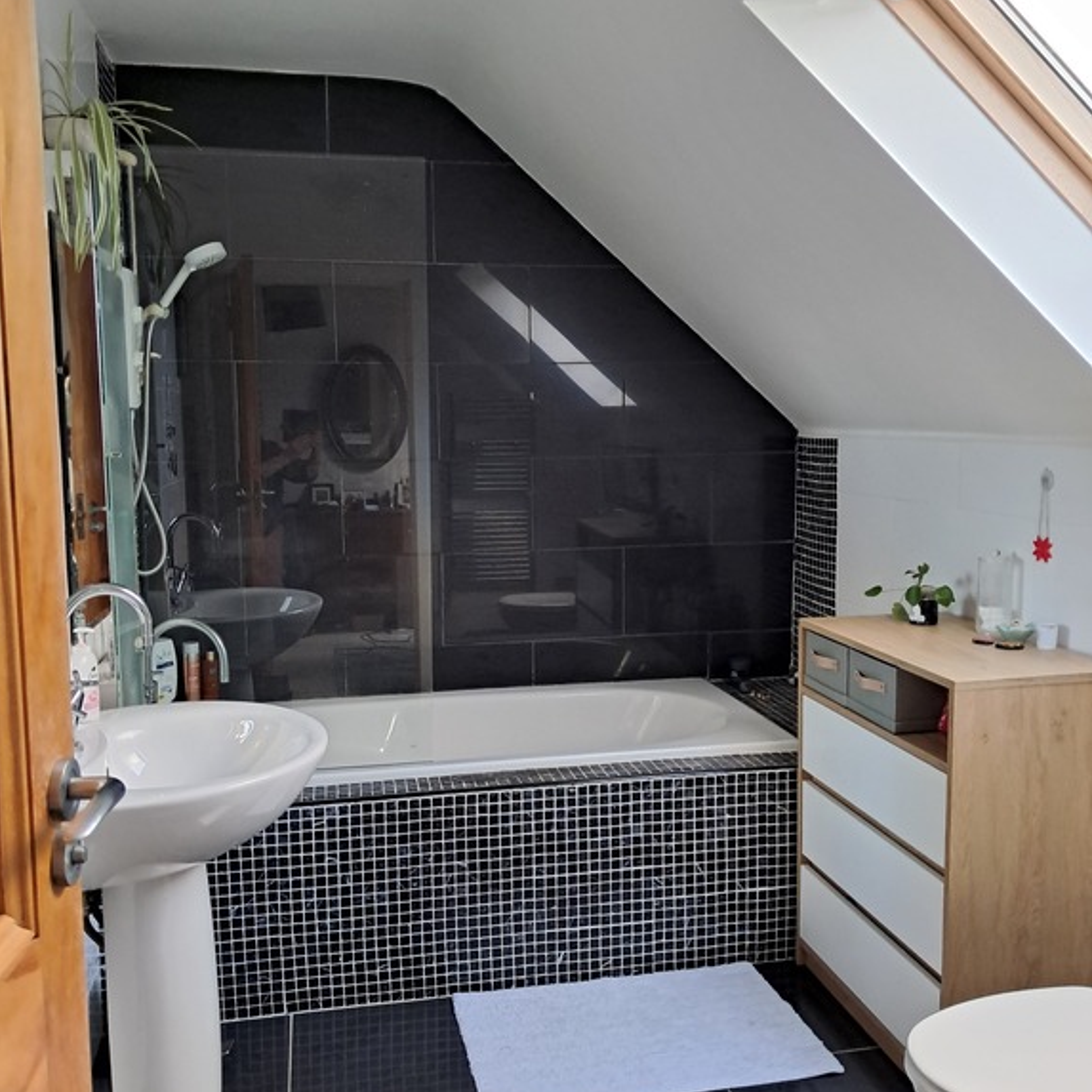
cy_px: 562
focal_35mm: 32
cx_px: 545
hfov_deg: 51.1
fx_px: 1142
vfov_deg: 51.1
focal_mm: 4
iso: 500
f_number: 1.8
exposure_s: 1/33
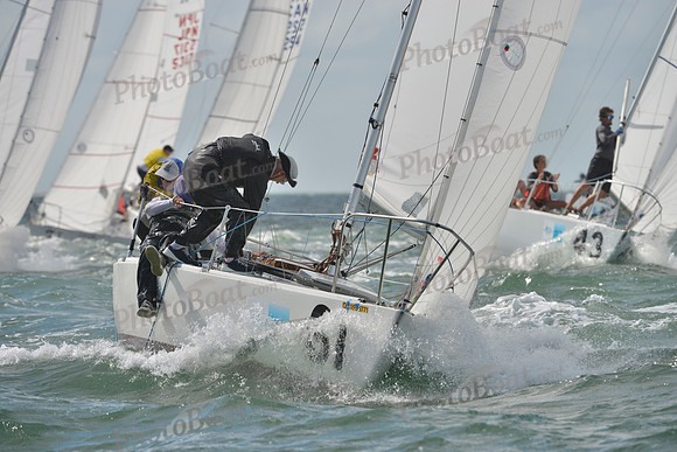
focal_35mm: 340
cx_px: 338
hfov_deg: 6.1
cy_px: 226
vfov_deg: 4.0
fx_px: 6395
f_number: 8
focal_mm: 340
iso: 280
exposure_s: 1/1250
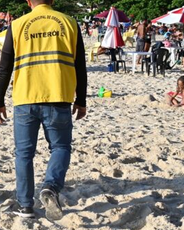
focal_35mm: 74
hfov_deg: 19.2
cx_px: -53
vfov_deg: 25.7
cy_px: 101
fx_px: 504
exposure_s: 1/800
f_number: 5
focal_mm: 22
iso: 100
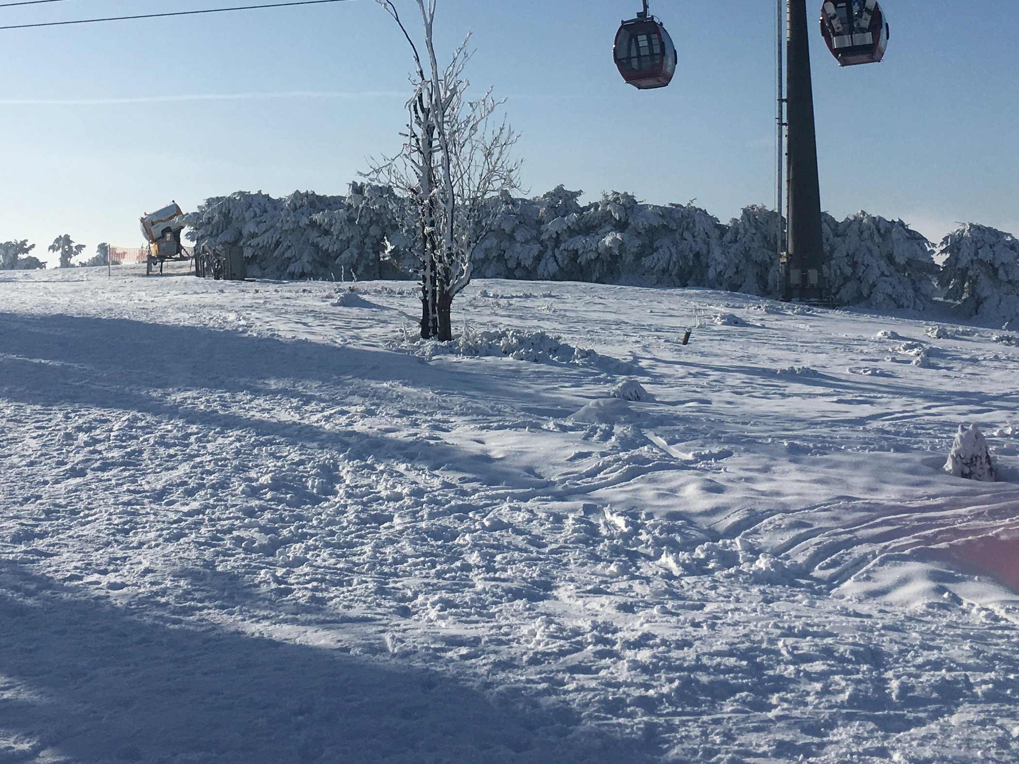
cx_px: 487
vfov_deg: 25.4
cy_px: 90
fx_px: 1648
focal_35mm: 56
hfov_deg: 34.3
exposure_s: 1/4049
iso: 25
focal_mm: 4.15
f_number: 2.2
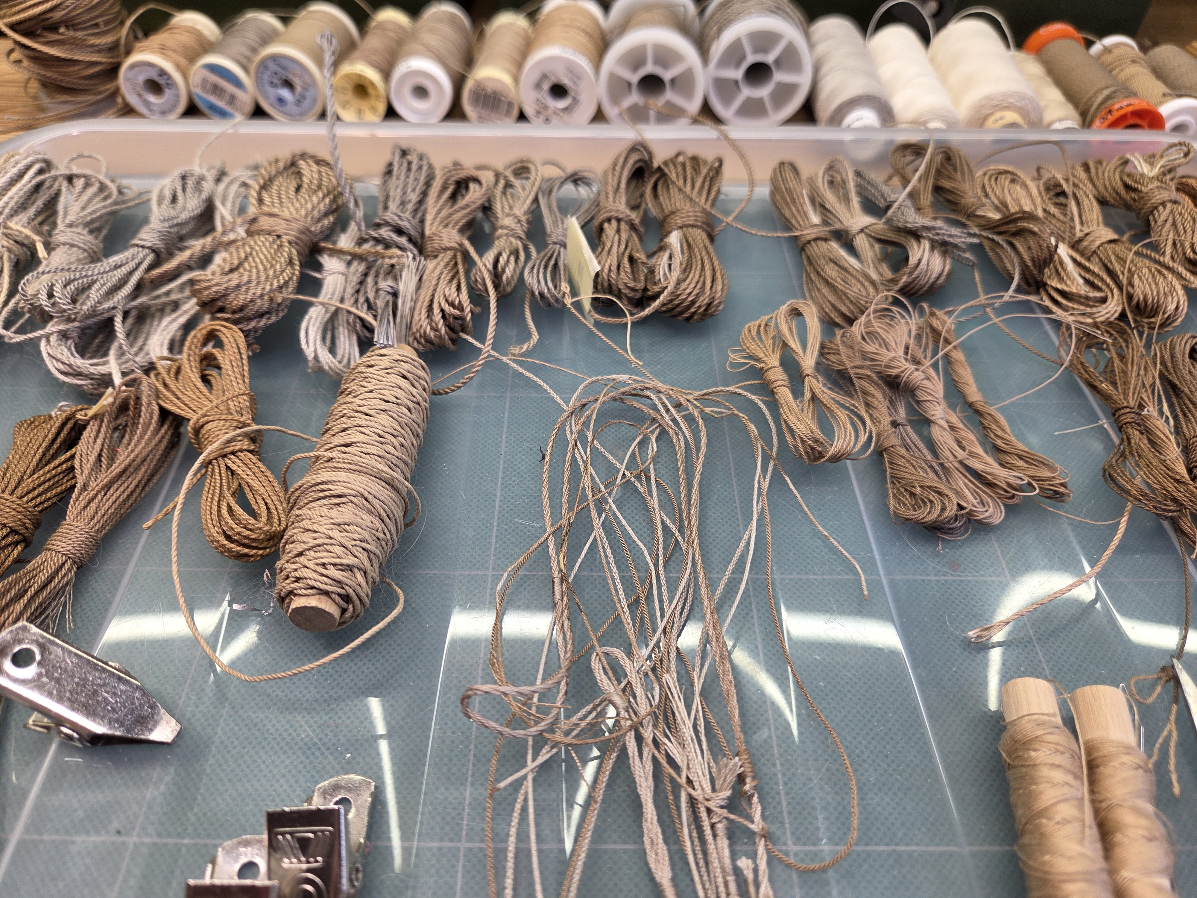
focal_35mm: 23
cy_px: 449
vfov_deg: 58.9
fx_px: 795
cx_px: 598
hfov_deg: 73.9
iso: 32
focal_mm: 5.4
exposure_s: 1/100
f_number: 1.8
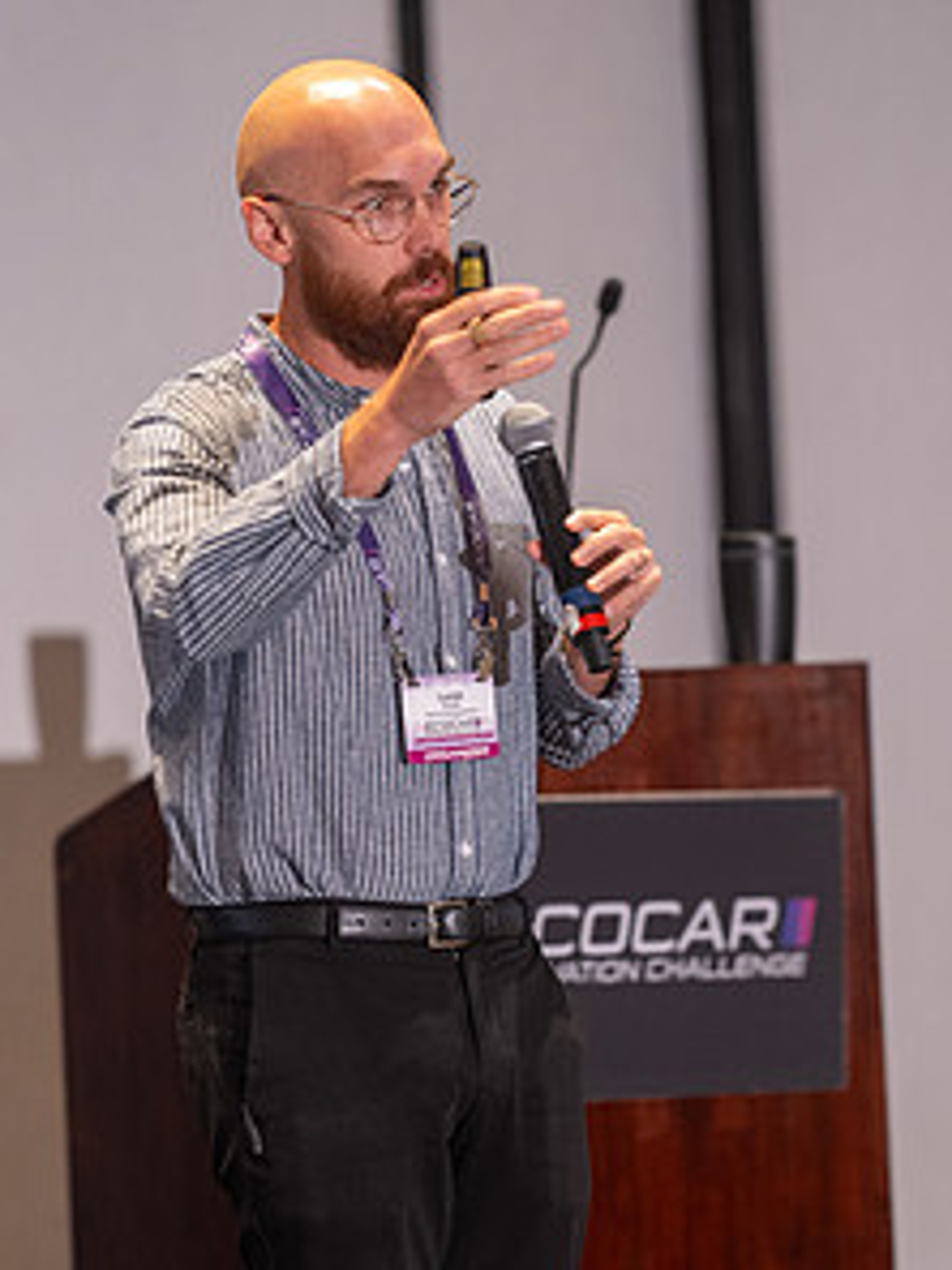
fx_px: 7224
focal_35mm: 197
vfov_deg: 10.0
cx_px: 540
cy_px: 759
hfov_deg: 7.5
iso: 1600
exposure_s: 1/200
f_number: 1.8
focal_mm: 135
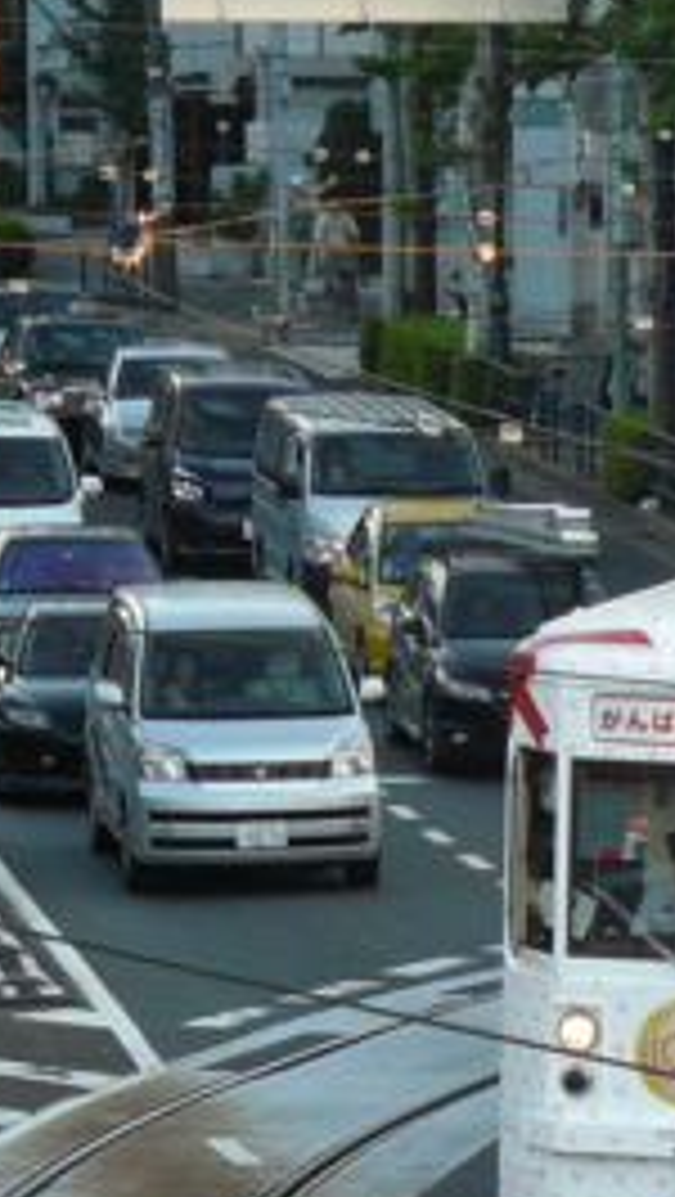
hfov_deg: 3.5
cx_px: 864
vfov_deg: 6.1
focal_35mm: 352
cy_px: 706
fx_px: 11179
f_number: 3.2
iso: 200
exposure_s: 1/160
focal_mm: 19.9
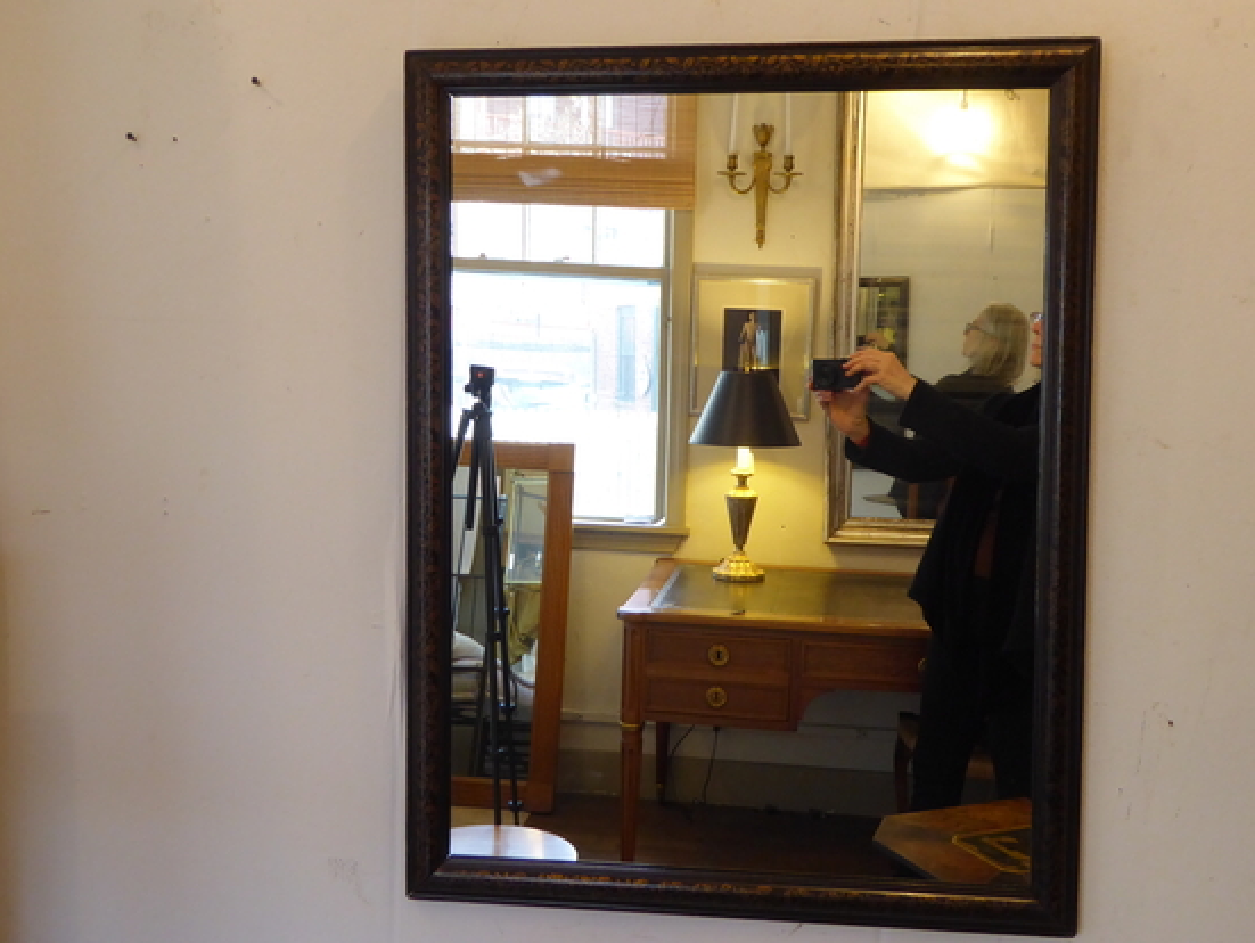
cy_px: 469
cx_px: 654
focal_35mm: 37
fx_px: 1342
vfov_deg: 38.7
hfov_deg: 50.1
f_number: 3.6
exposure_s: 1/40
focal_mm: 5.8
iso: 400
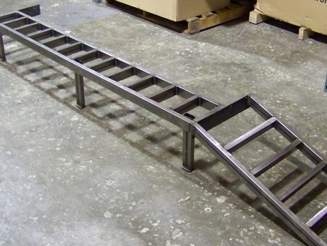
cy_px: 115
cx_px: 169
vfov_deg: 26.6
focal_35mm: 55
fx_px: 520
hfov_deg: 34.9
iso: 400
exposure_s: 1/15
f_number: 2.8
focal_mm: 5.85
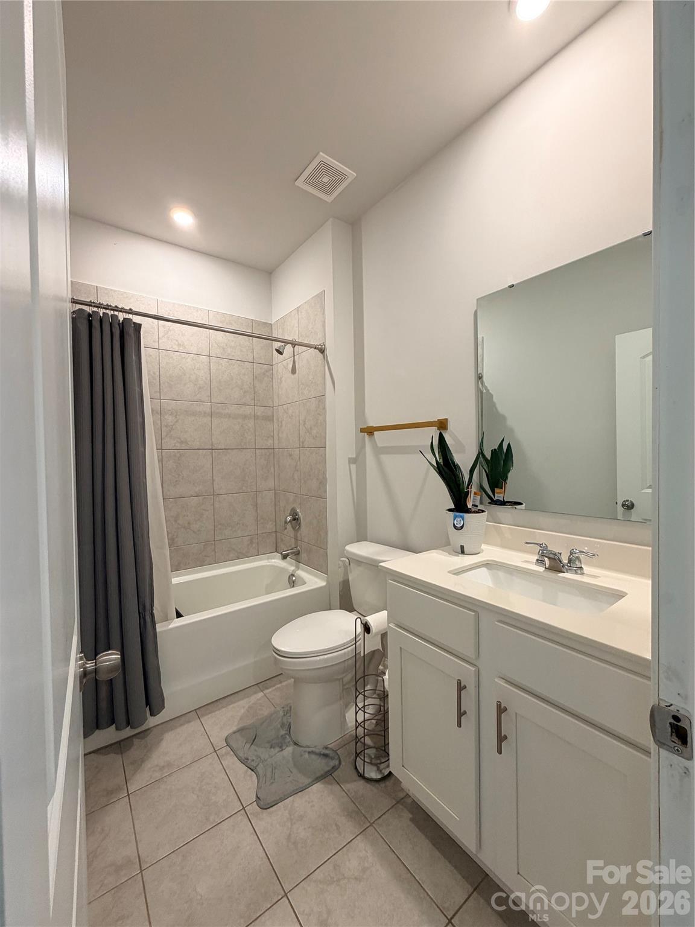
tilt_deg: -1.7
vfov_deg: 102.1
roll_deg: +0.8
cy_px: 464
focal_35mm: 14
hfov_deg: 85.7
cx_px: 348
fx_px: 375
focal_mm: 2.22
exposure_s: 1/60
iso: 250
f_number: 2.2
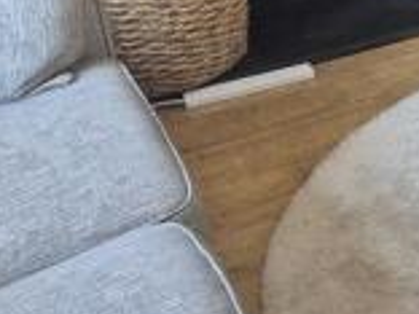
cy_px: -44
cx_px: 708
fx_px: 1041
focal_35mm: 86
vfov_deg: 16.6
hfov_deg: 18.7
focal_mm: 5.4
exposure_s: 1/100
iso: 200
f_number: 1.8
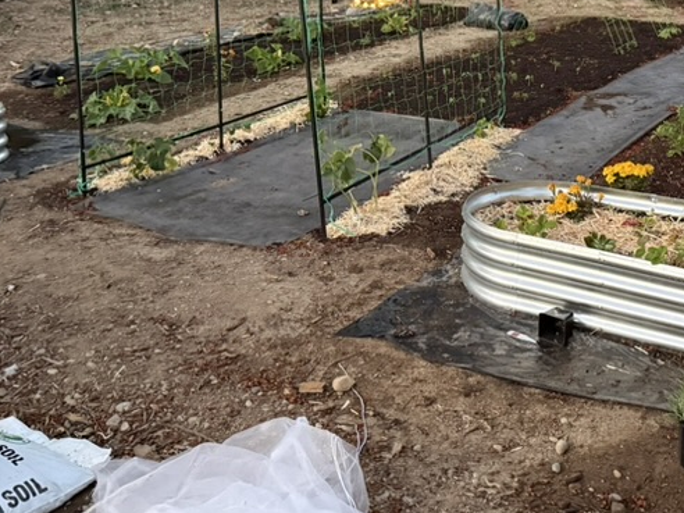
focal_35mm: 50
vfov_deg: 28.3
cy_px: 85
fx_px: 988
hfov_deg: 37.8
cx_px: 445
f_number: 1.78
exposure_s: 1/38
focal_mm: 6.76
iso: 1000
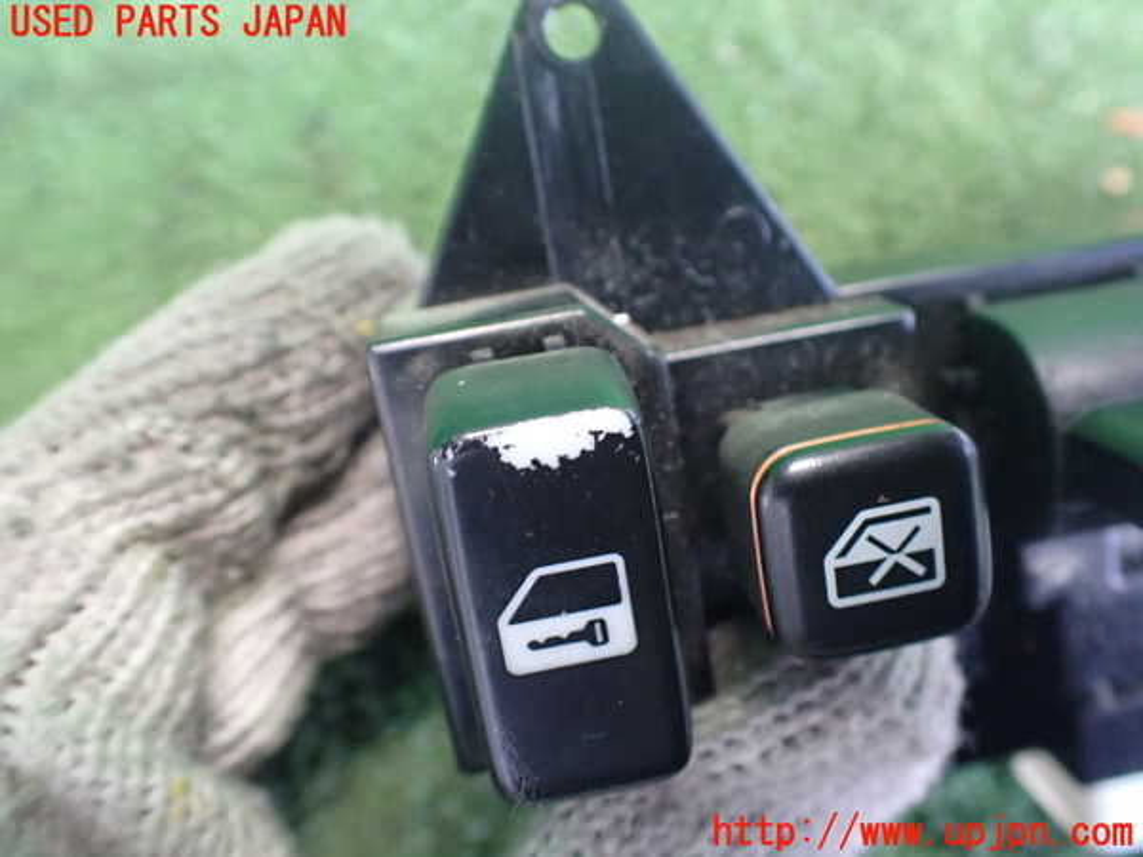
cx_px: 572
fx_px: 991
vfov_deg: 46.8
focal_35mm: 30
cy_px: 428
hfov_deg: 60.0
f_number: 2.3
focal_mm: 5.4
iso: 800
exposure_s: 1/30
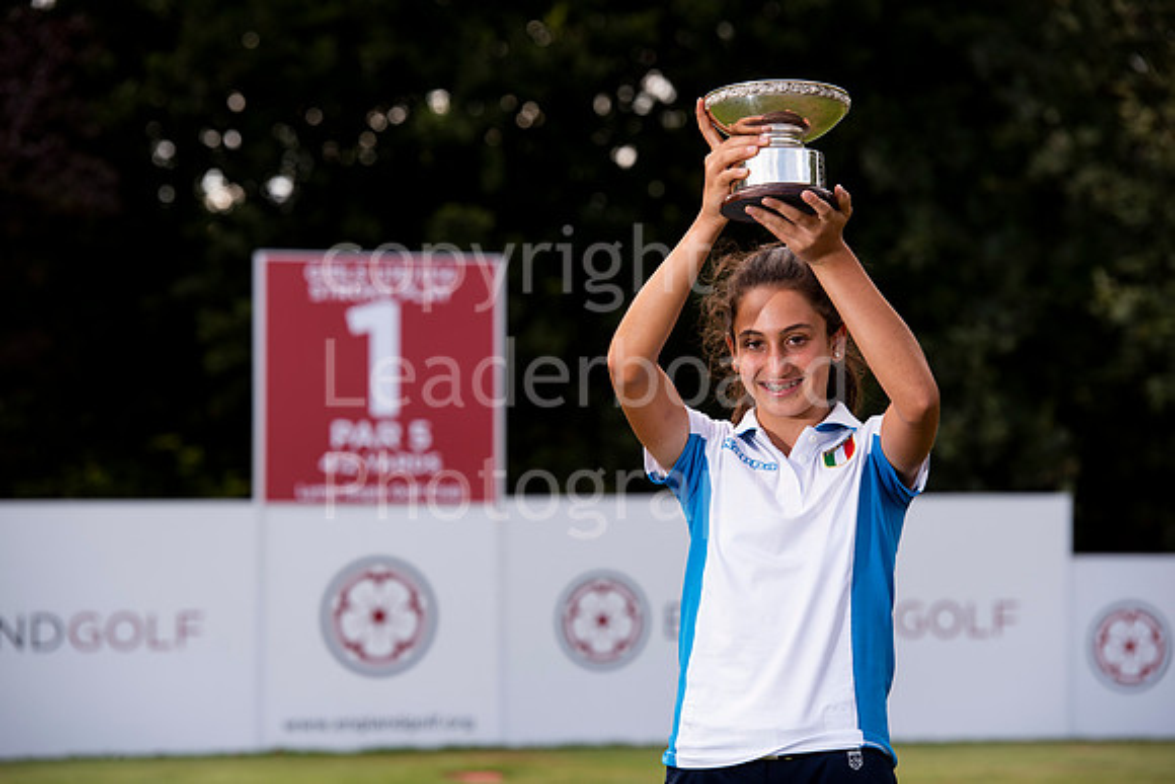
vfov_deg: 9.2
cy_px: 392
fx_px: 4897
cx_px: 588
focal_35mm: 150
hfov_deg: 13.7
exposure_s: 1/250
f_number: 5
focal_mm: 150
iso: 125
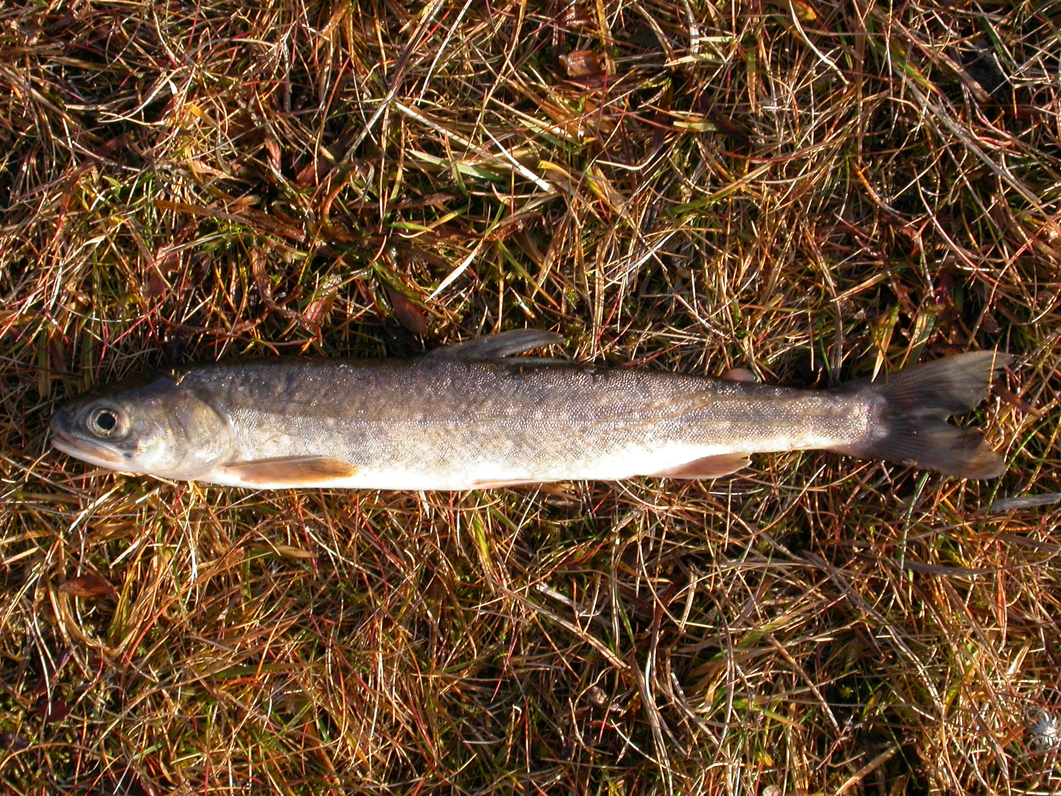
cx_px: 530
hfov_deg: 22.5
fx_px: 2667
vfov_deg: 17.0
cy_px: 398
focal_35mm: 87
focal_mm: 18
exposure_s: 1/219
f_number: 4.7
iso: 100
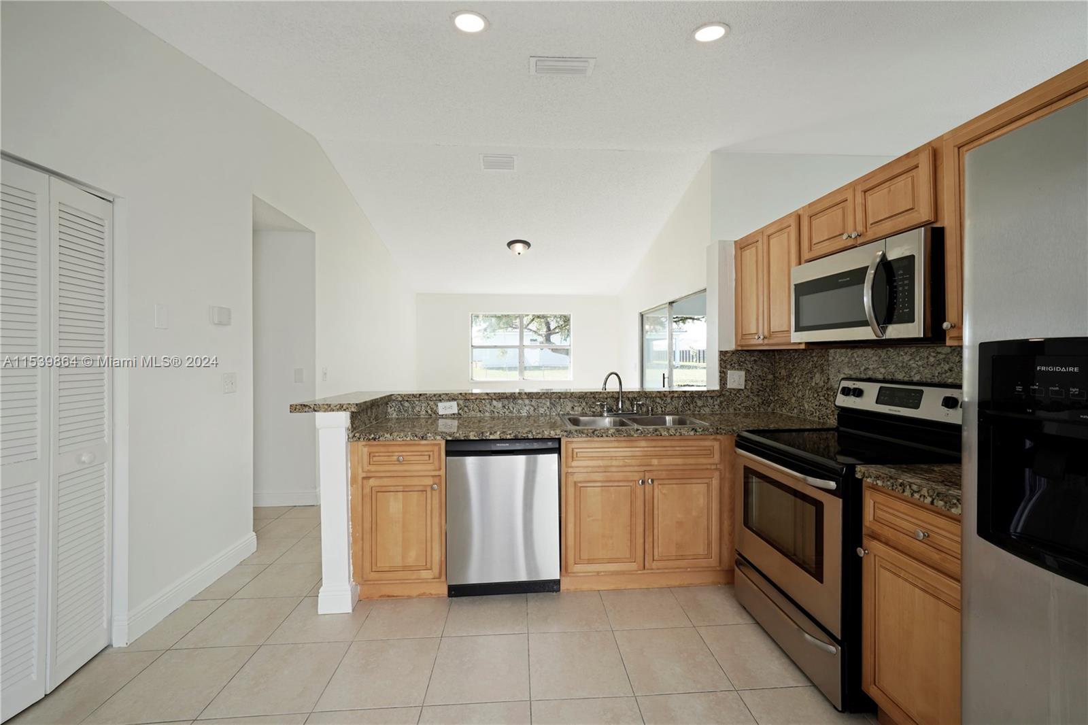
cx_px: 544
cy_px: 362
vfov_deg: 81.2
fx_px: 423
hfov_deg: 104.3
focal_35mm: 14
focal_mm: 14
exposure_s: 1/40
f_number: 10
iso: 200
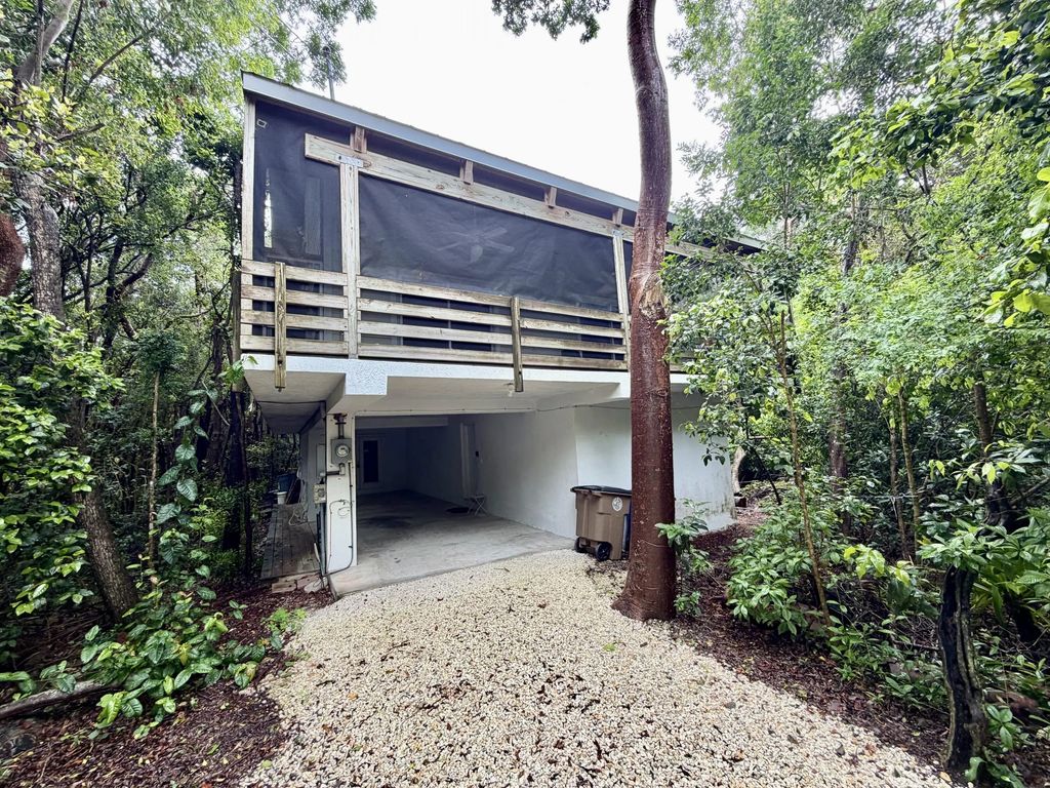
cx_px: 525
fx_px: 425
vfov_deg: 85.7
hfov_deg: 102.1
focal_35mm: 14
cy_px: 394
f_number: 2.2
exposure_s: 1/121
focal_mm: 2.22
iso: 50
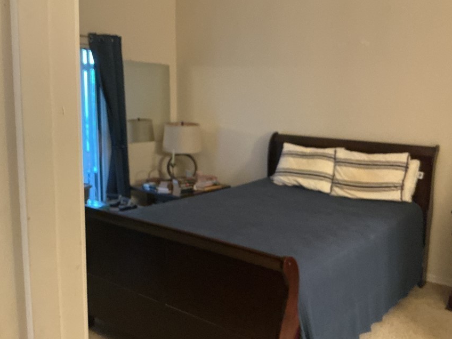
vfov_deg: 40.7
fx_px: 457
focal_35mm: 35
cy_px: 170
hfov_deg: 52.4
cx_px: 263
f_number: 1.8
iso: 500
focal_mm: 3
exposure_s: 1/30
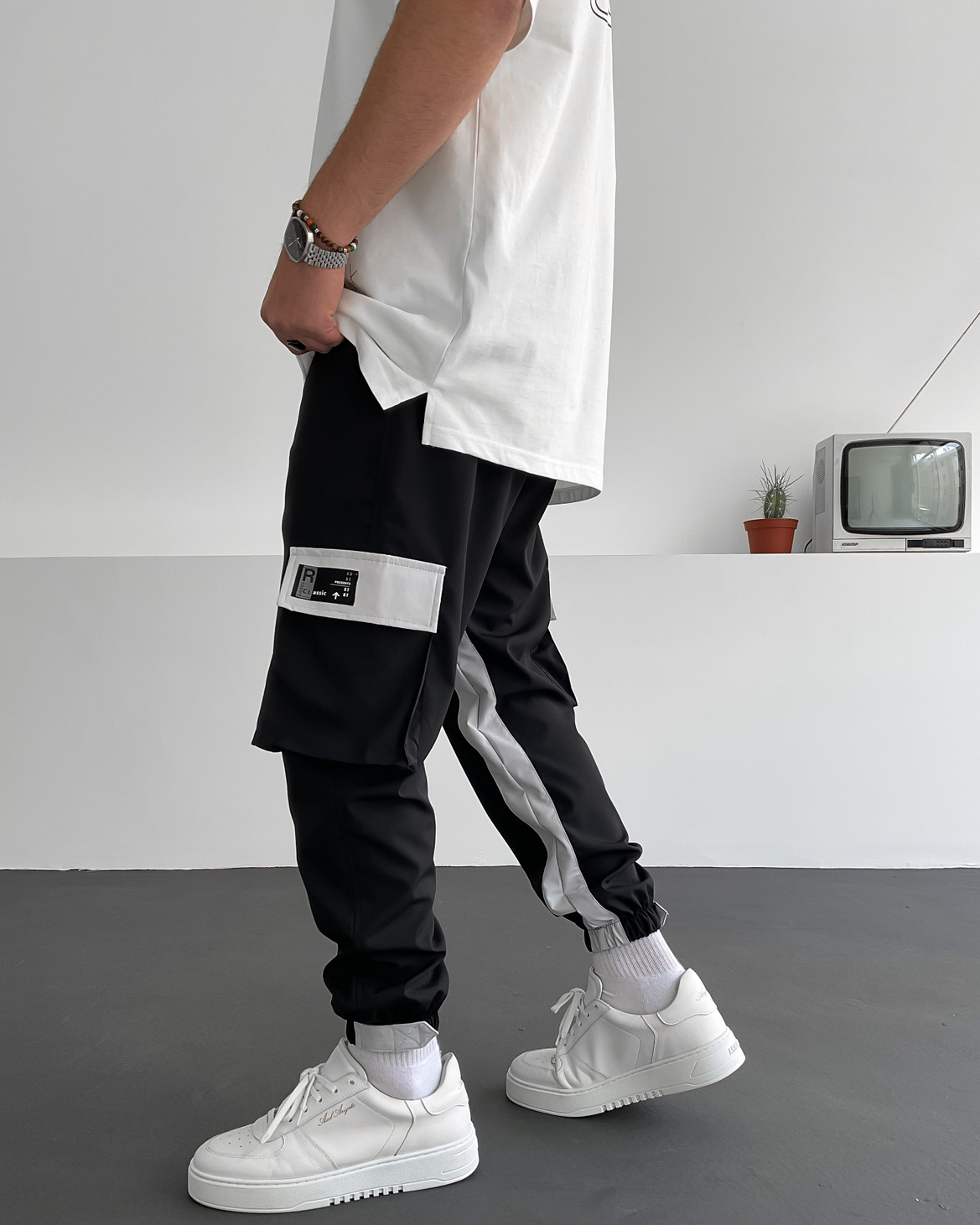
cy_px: 664
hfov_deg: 47.1
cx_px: 489
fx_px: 1124
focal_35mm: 31
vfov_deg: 57.1
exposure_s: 1/120
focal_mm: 3
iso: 25
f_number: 1.8
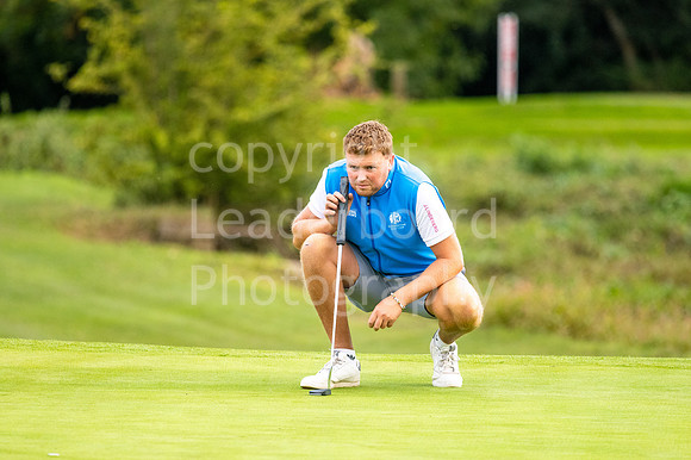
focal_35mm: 450
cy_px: 230
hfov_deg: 4.6
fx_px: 8632
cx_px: 346
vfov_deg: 3.1
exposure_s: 1/800
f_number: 4
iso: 640
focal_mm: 300
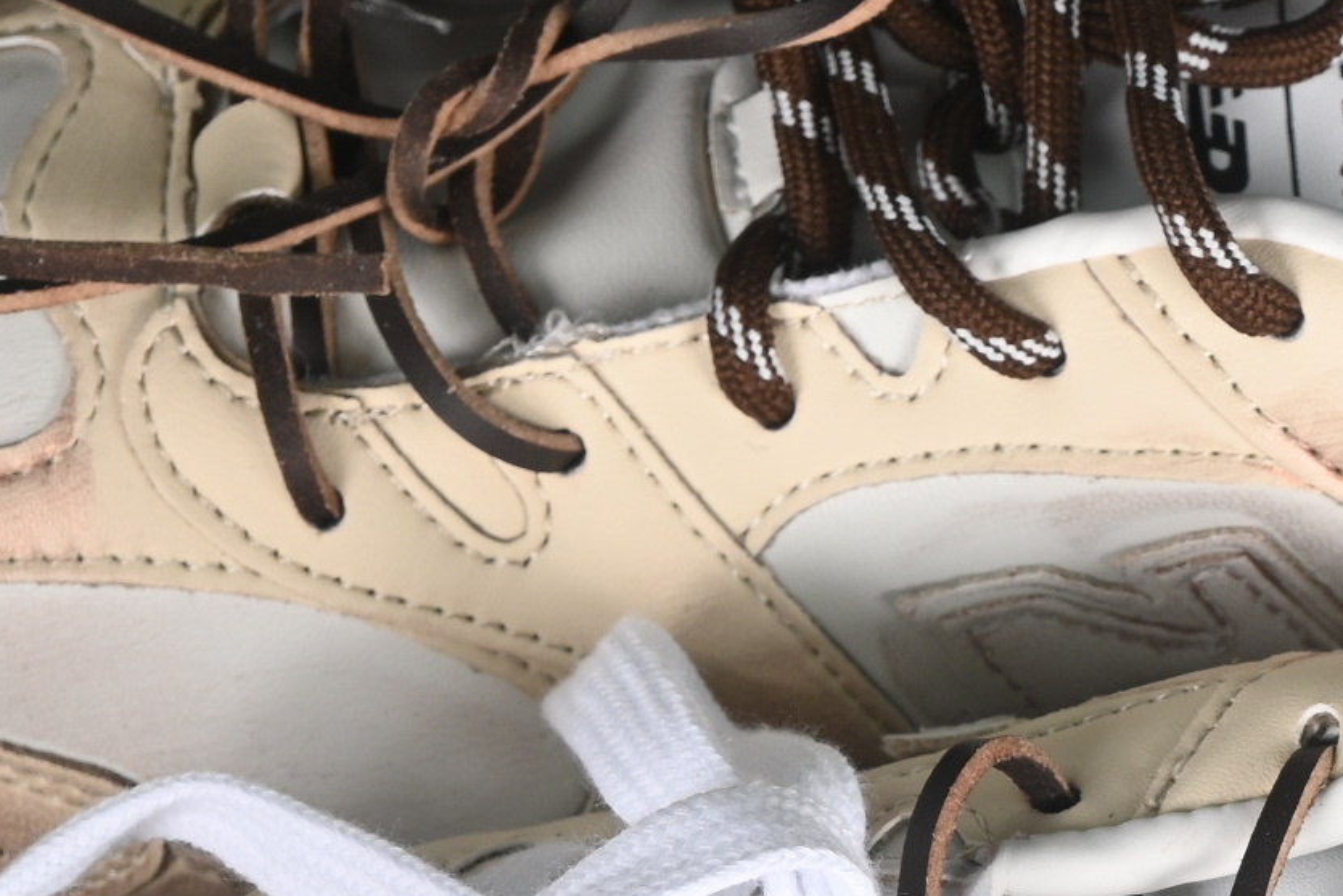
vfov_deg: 5.5
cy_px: 846
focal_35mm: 250
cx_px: 1121
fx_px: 9327
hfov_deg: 8.2
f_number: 6.3
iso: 160
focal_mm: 50
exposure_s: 1/60
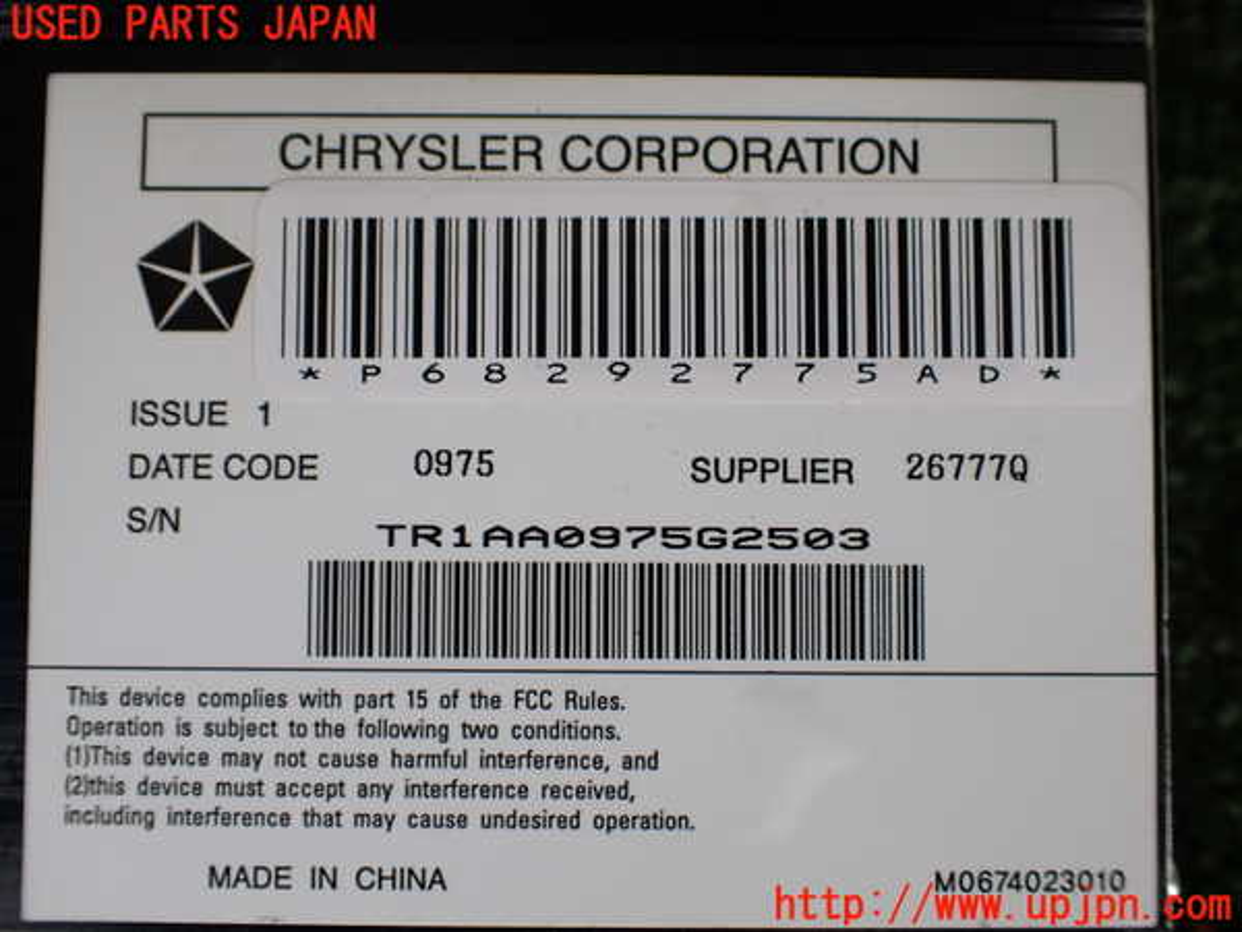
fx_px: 1076
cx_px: 621
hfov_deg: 60.0
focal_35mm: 30
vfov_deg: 46.8
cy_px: 466
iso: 100
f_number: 2.3
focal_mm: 5.4
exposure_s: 1/125
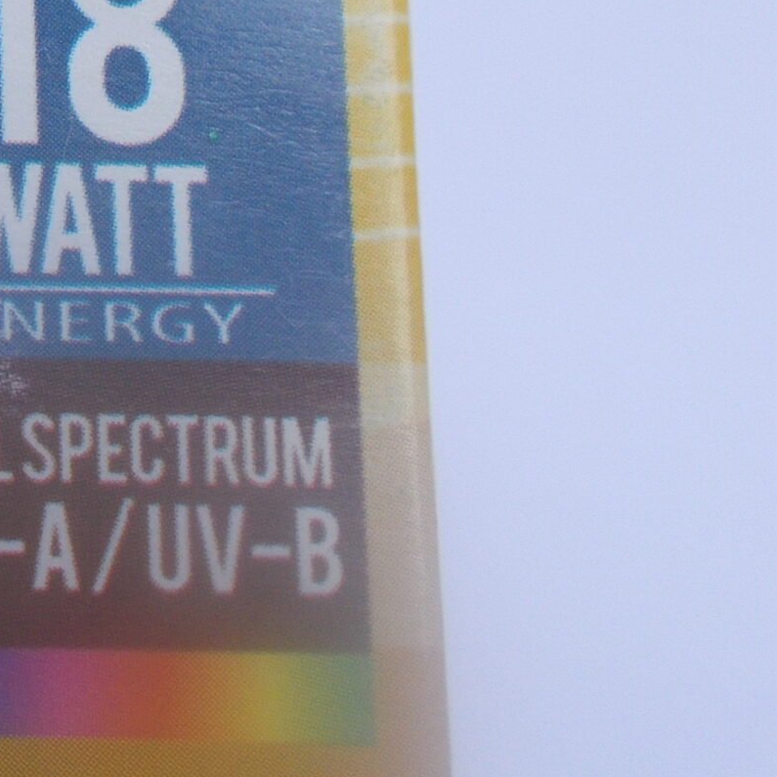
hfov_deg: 19.7
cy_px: 245
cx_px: -450
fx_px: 1879
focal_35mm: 74
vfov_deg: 23.2
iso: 80
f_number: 3.2
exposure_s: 1/250
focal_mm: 4.6
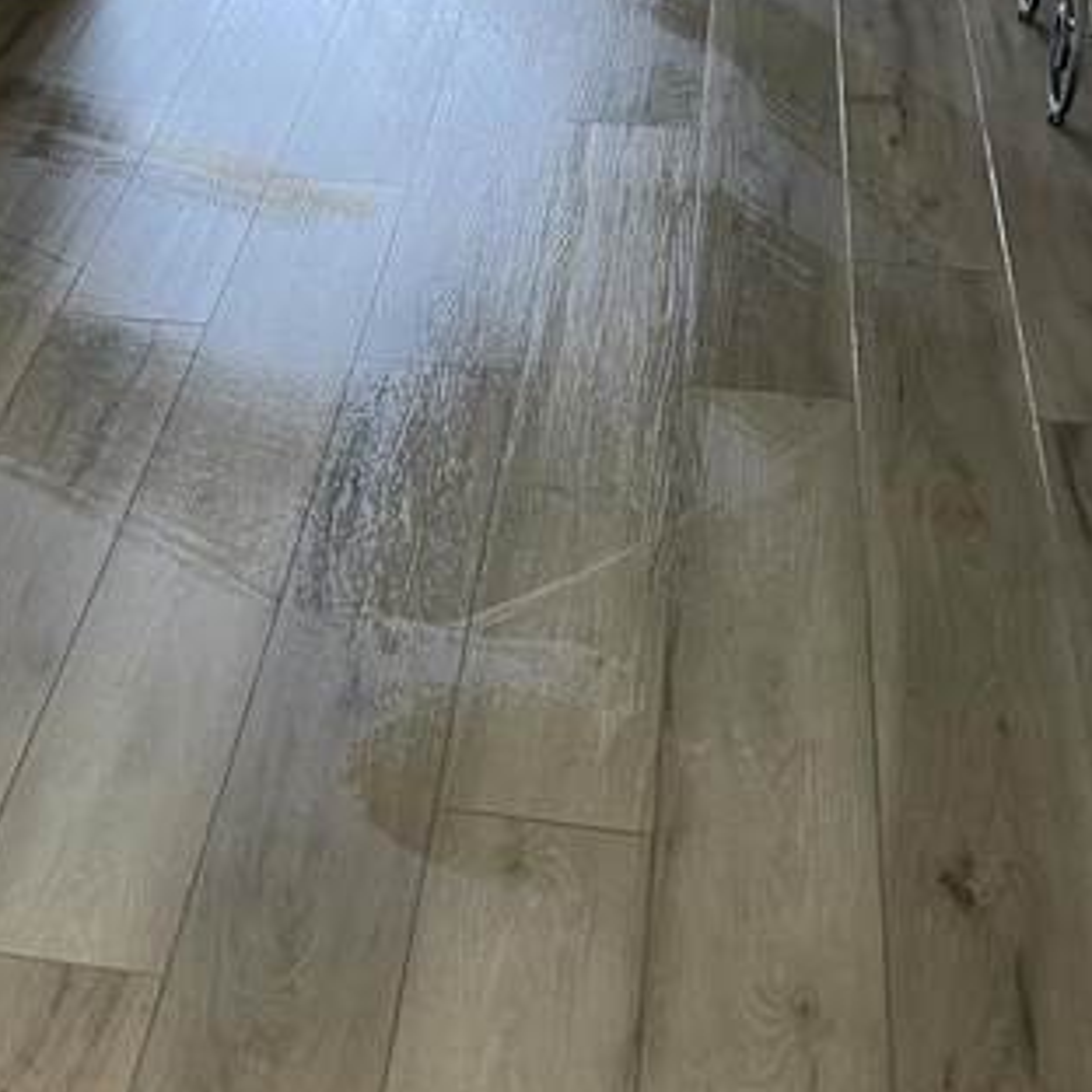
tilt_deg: -25.6
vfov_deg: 25.0
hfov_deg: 24.7
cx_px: 122
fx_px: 2427
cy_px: 234
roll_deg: +1.5
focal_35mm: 68
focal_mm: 5.1
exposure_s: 1/60
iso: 100
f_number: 1.6
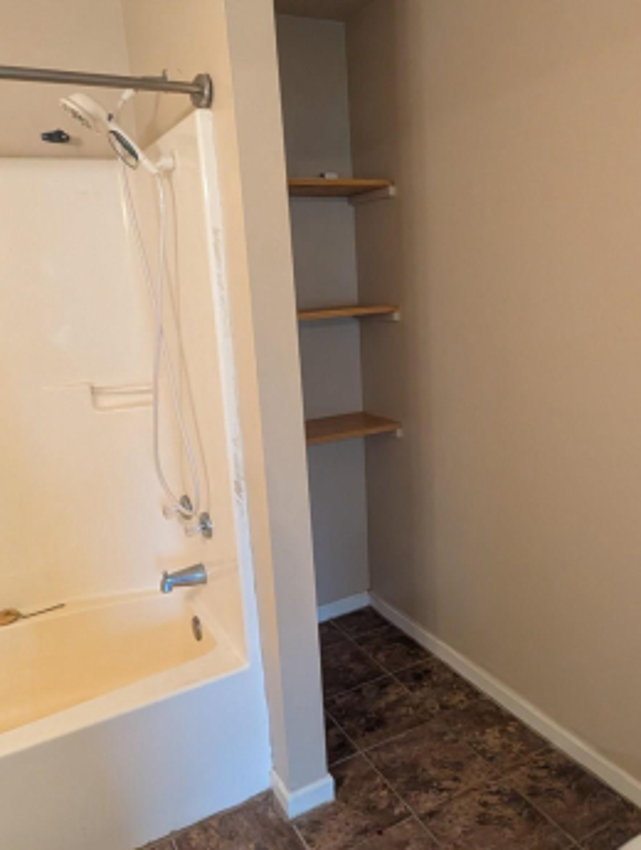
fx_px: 615
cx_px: 340
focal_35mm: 25
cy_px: 411
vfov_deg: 69.3
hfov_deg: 55.0
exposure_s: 1/24
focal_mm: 1.95
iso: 308
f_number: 2.2
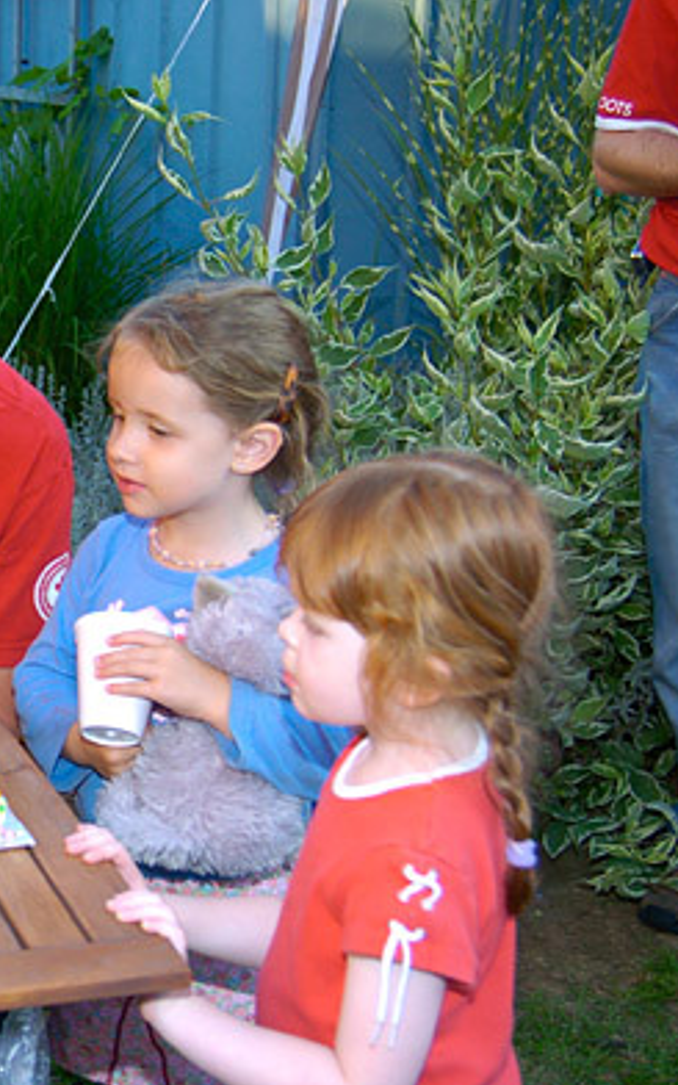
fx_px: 1656
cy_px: 547
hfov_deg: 21.6
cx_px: -111
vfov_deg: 36.3
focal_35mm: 56
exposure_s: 1/80
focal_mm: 24
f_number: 4.2
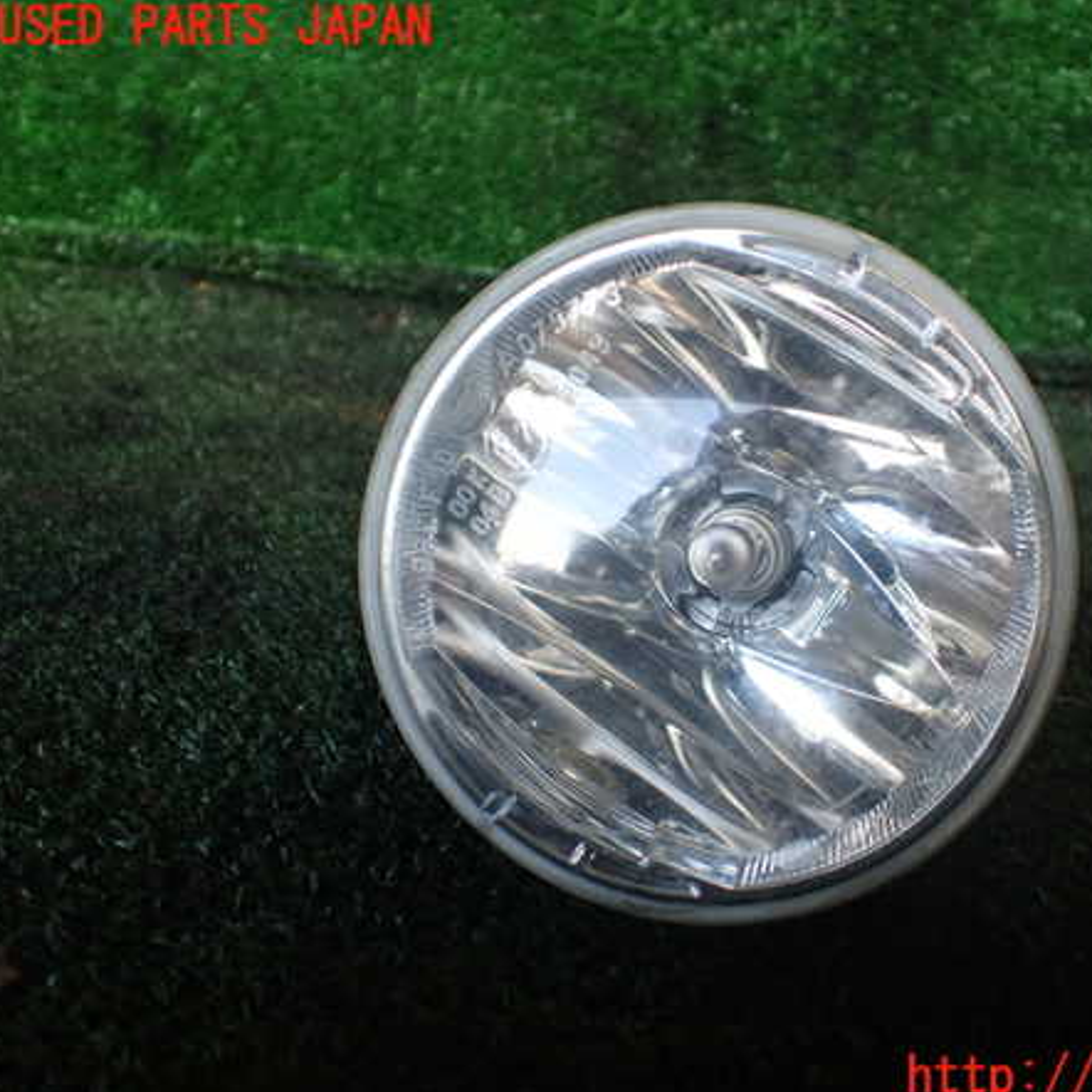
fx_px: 1285
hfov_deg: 45.4
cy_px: 553
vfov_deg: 46.0
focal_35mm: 36
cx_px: 724
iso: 200
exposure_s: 1/125
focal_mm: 5.4
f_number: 2.3
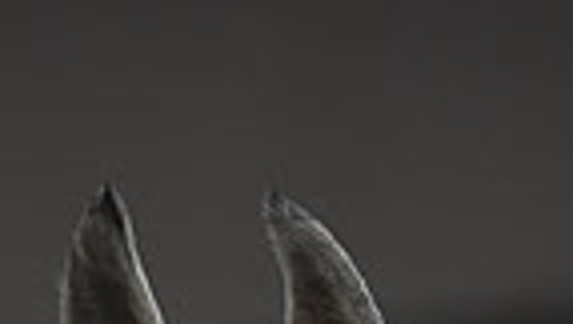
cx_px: 196
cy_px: 1128
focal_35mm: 804
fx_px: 12236
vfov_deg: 1.5
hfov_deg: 2.7
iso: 1600
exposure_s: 1/800
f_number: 2.8
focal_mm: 190
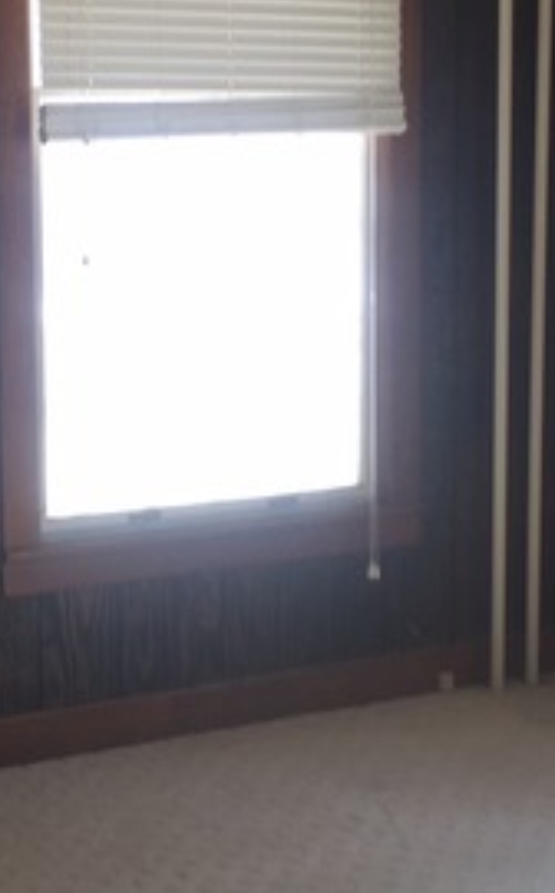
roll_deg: -0.2
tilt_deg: -9.2
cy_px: 423
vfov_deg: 28.2
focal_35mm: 73
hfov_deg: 17.8
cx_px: 195
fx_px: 1772
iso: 40
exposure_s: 1/120
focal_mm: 4.15
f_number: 2.2
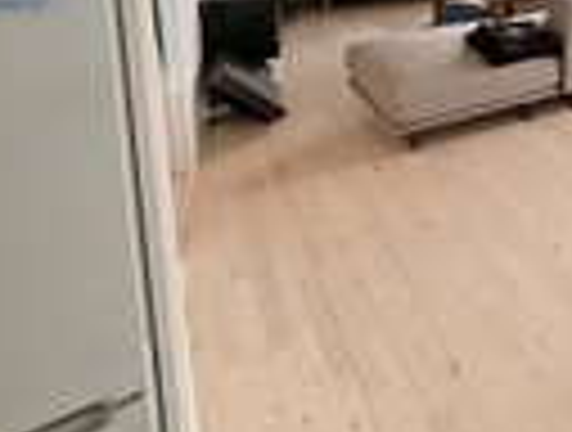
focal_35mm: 41
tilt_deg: -9.2
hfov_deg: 34.8
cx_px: 709
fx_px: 679
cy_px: -63
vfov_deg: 30.8
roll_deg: -1.3
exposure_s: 1/50
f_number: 2.2
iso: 250
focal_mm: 2.22
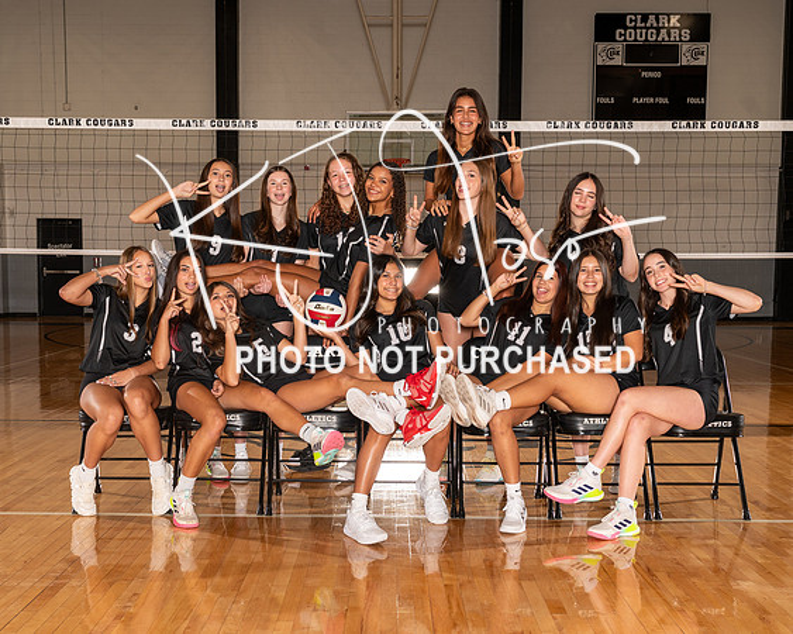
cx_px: 369
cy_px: 371
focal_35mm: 47
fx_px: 1101
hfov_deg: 39.6
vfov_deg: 32.1
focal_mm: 35
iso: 250
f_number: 5.6
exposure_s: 1/250
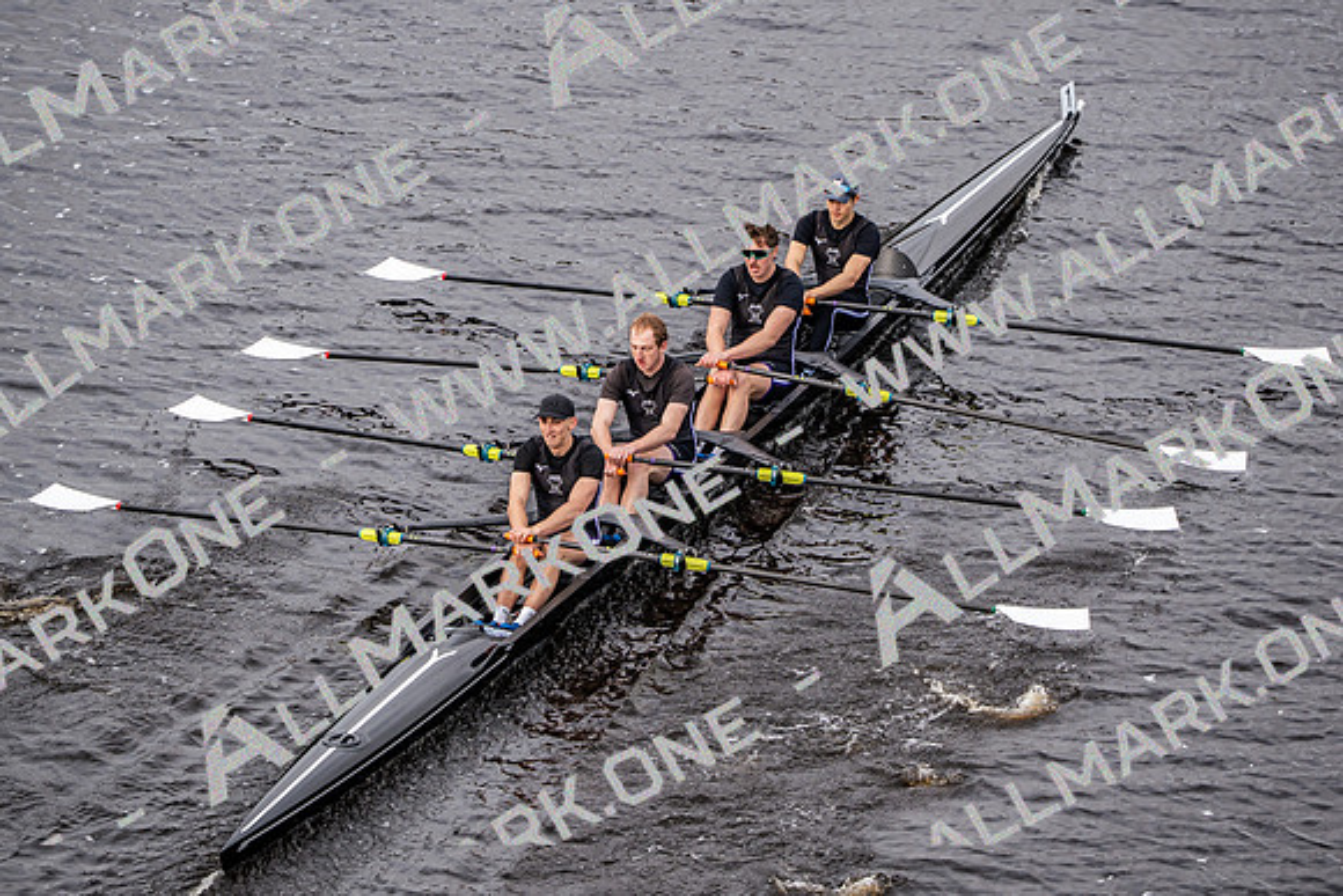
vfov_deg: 6.2
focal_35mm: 220
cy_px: 448
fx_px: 8209
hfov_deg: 9.4
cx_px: 672
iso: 320
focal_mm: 147
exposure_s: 1/2000
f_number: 2.8
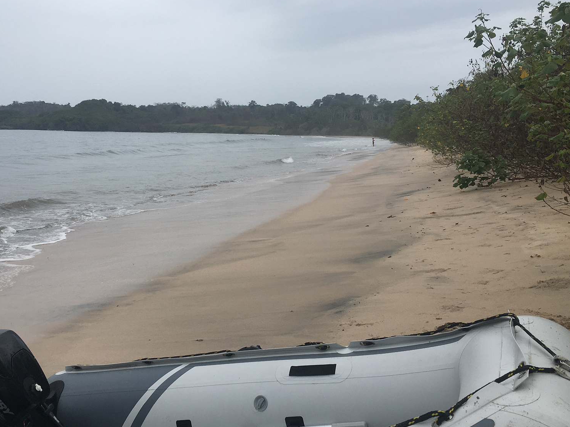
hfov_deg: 47.6
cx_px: 228
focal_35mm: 39
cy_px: 177
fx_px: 642
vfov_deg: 36.7
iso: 25
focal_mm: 4.15
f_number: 2.2
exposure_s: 1/999
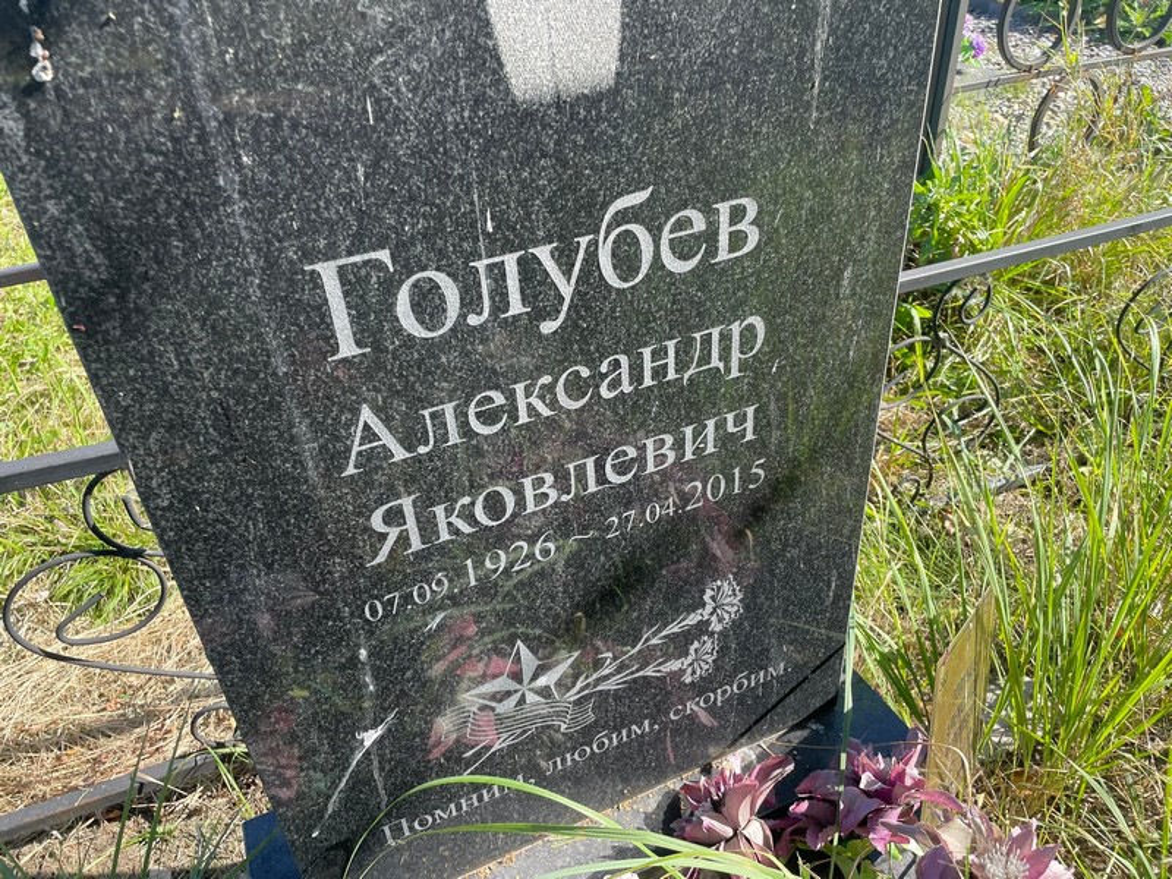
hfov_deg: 67.3
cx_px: 586
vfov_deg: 53.1
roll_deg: +3.9
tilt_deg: -36.2
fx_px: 880
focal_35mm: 26
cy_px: 440
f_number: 1.6
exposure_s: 1/686
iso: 32
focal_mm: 4.2
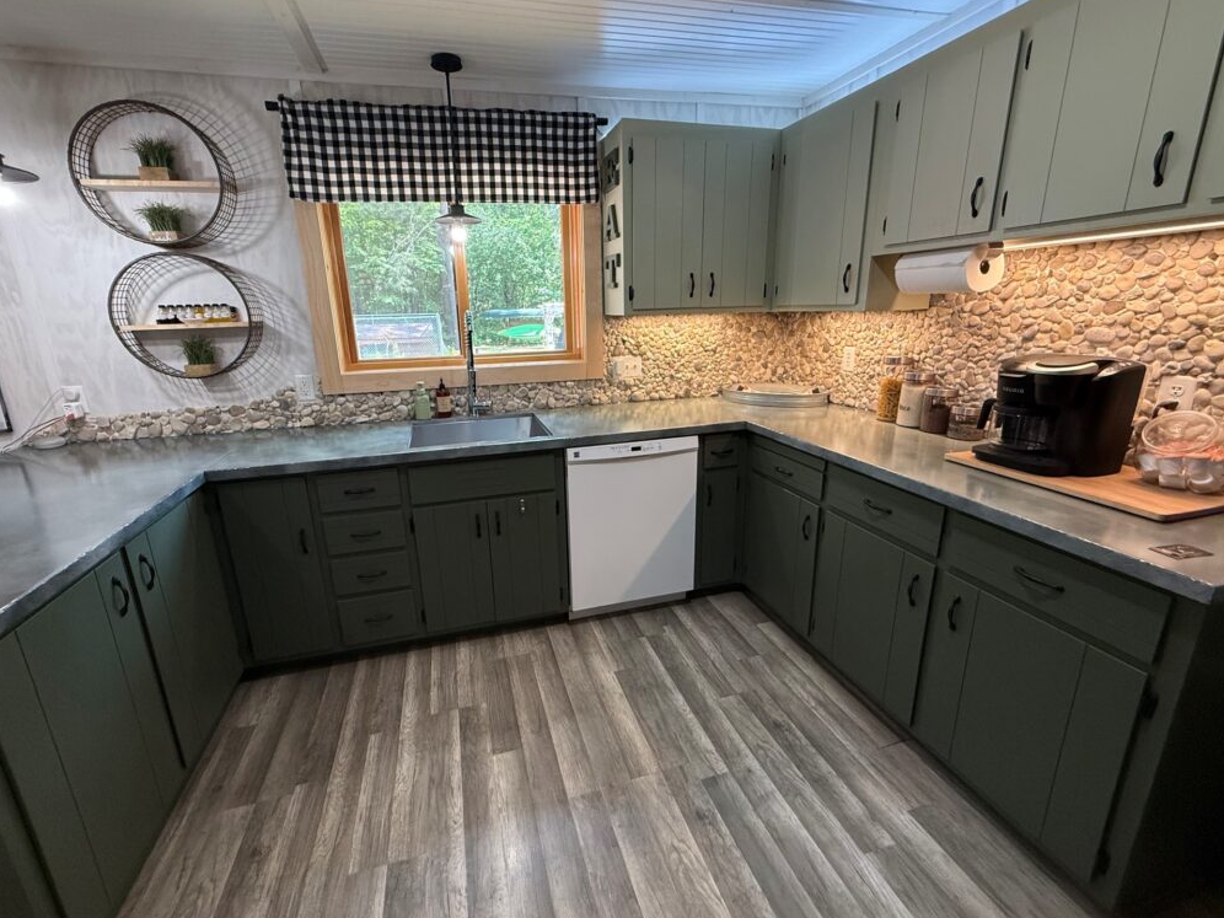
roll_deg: +1.0
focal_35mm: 15
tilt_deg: -14.8
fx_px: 530
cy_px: 445
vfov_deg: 81.7
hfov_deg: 98.1
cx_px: 590
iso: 320
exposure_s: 1/120
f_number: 2.2
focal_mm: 2.22
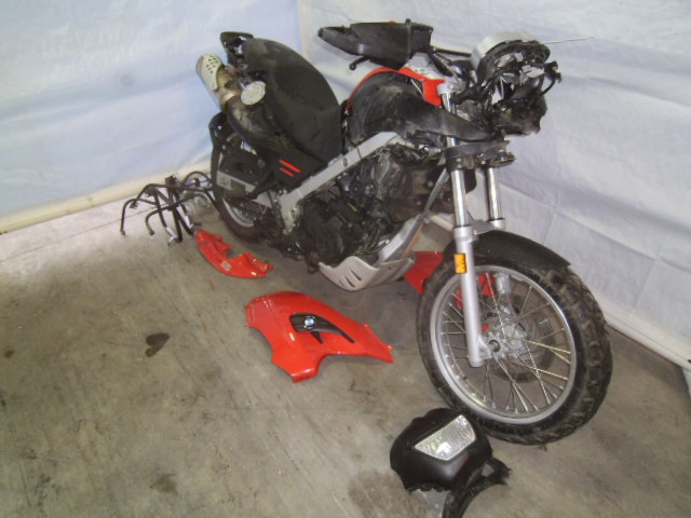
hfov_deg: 67.3
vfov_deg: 53.1
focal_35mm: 26
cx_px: 346
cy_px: 259
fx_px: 519
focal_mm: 4.5
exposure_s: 1/30
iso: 100
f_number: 3.3
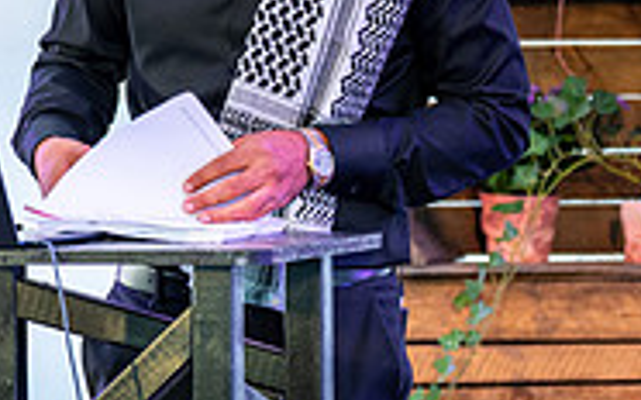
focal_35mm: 365
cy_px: 47
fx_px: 6372
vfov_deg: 3.6
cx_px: 252
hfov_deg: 5.8
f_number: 2.8
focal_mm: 115
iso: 640
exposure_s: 1/125
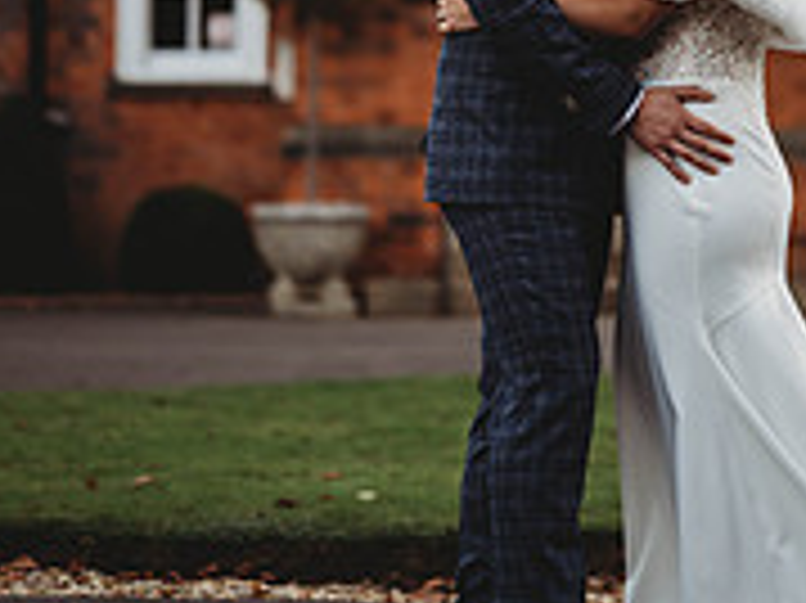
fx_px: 4770
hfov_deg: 9.6
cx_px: 628
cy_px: -180
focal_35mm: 205
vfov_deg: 7.2
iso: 100
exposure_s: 1/500
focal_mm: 85
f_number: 1.8
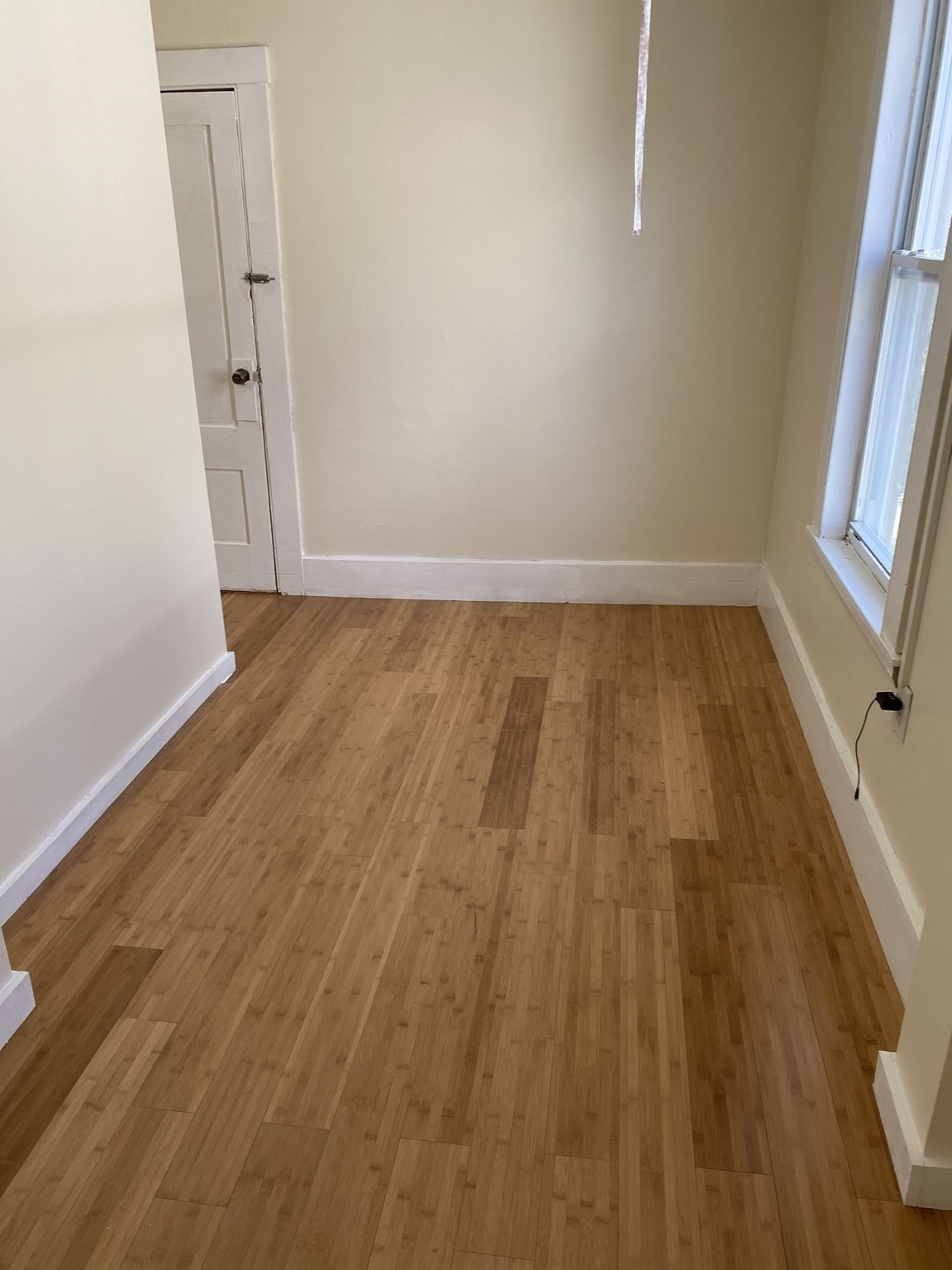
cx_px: 476
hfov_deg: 53.1
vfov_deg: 67.3
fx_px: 953
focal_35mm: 26
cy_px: 635
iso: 64
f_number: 1.8
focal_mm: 4.25
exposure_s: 1/121
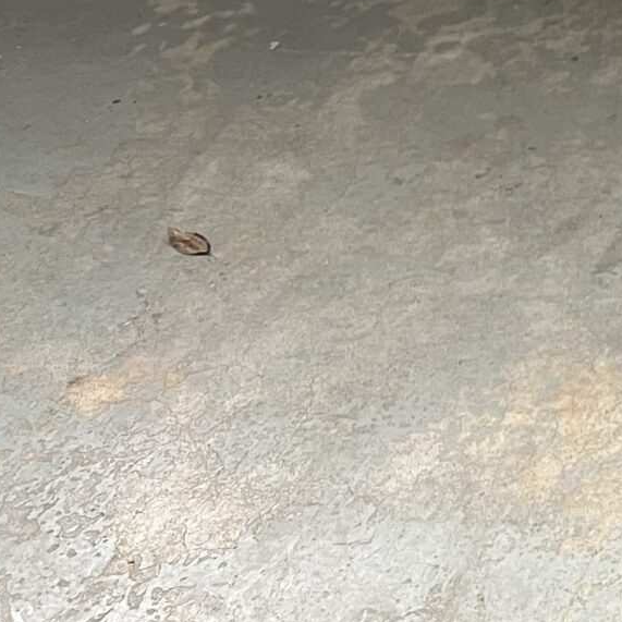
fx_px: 2094
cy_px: 35
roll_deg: +0.8
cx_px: 1365
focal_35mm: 103
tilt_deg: -35.2
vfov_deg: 16.6
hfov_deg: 13.6
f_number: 1.5
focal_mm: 5.7
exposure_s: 1/50
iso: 100
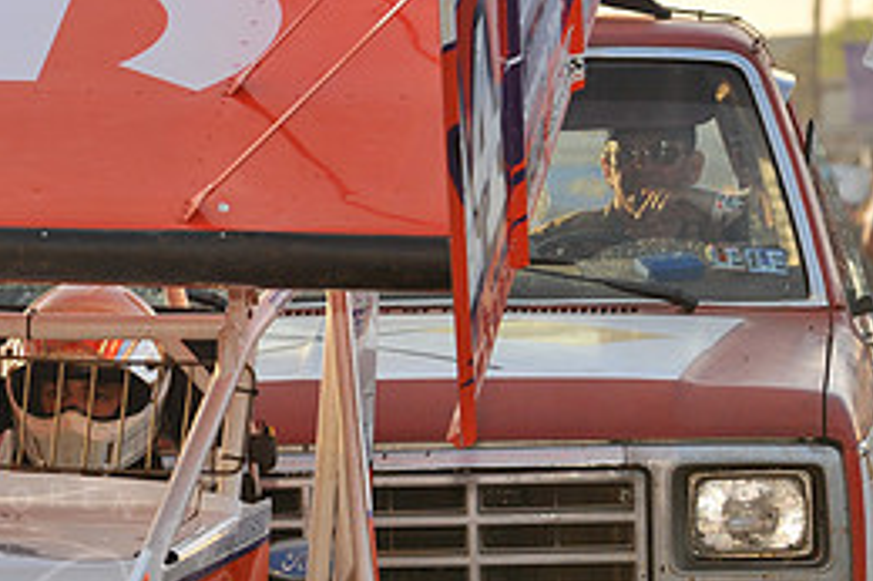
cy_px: 376
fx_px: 10808
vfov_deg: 3.1
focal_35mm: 446
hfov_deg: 4.6
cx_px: 57
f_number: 9
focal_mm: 200
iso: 500
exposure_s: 1/320
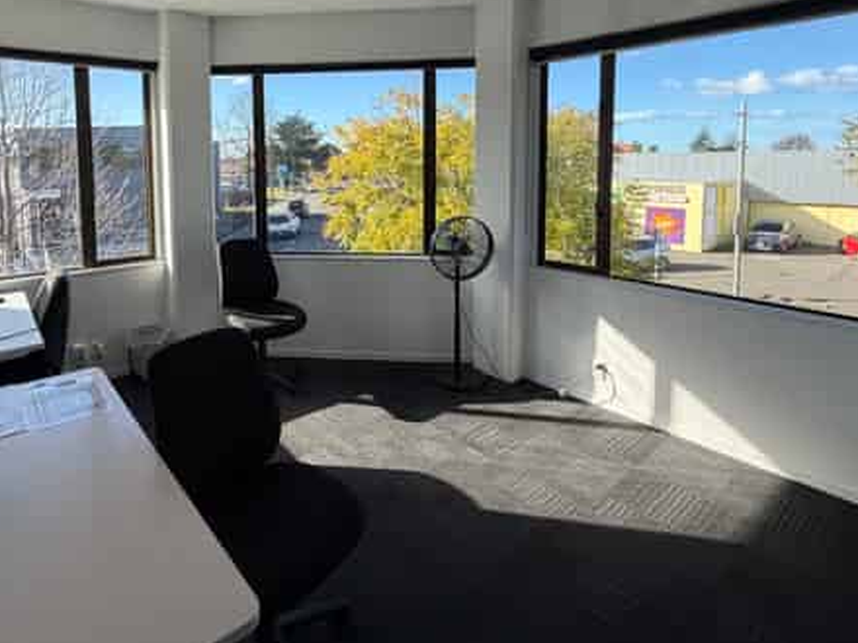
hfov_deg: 78.4
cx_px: 360
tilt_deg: -4.0
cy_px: 200
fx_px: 520
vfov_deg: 61.4
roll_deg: +0.9
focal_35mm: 21
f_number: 2.2
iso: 50
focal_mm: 2.22
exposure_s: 1/502
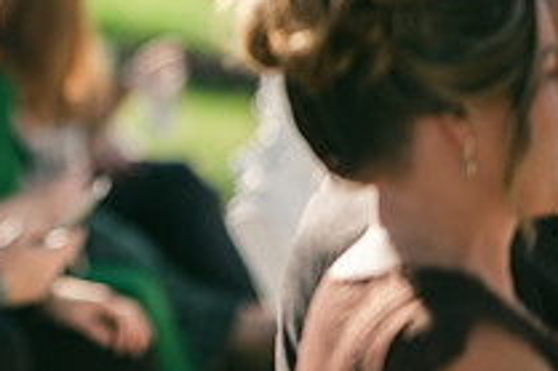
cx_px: -198
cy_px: 13
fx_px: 4631
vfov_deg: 4.6
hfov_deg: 6.8
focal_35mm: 299
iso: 100
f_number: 1.4
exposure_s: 1/5000
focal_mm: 105
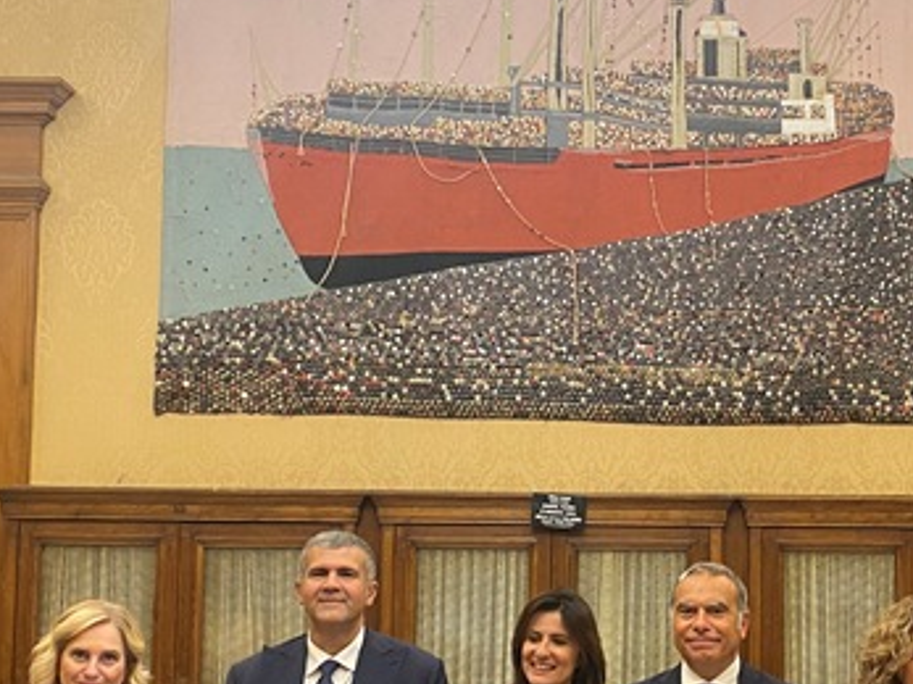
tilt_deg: +2.9
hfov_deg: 31.7
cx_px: 663
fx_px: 1582
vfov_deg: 24.2
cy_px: 495
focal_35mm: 60
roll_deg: -1.2
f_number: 1.8
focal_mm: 4.25
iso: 160
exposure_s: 1/50
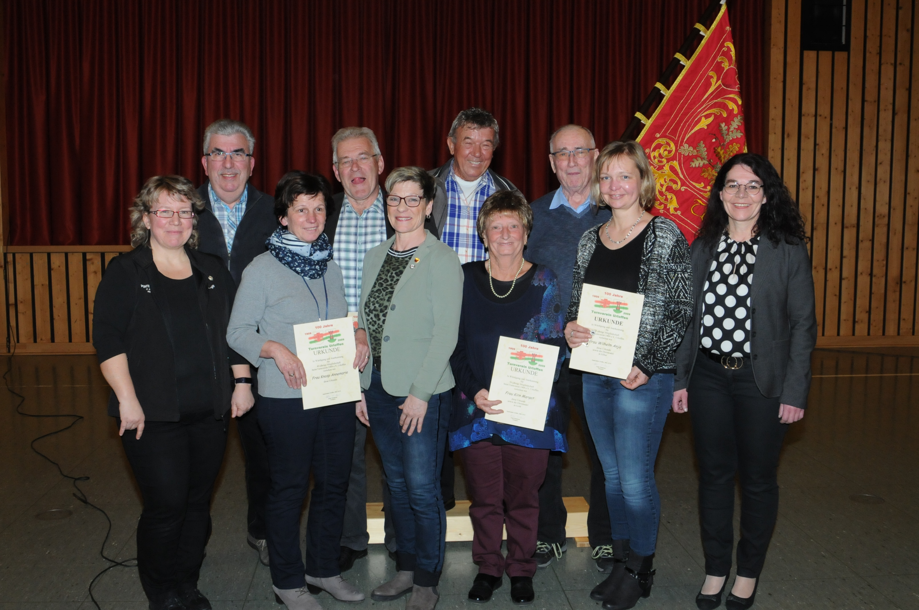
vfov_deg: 36.8
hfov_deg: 53.2
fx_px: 918
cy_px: 305
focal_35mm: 36
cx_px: 460
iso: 1250
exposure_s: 1/60
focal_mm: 24
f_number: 8
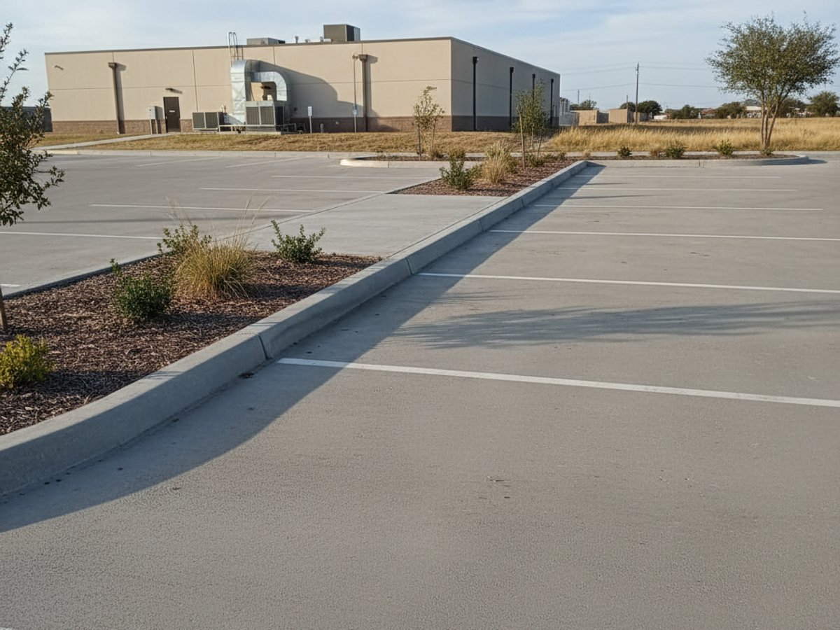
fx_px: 558
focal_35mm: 23
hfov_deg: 73.9
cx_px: 420
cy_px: 315
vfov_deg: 58.9
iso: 1222
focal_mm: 6.4
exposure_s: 1/523
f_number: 1.8
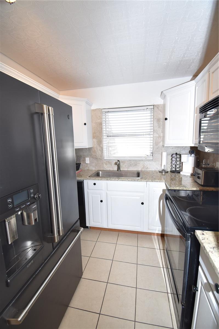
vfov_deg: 100.4
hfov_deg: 77.3
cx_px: 110
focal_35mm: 15
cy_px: 164
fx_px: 137
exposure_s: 1/80
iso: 400
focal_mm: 10
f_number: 4.5
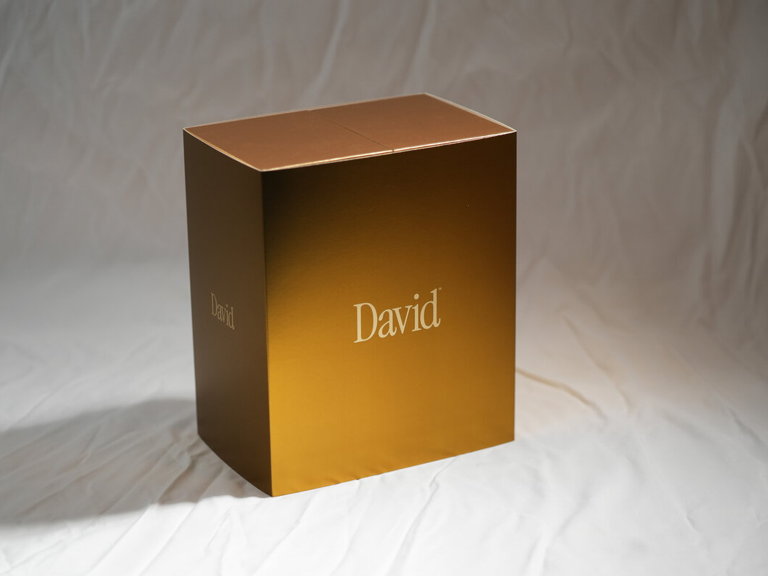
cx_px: 336
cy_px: 290
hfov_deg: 23.8
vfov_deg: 18.0
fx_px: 1819
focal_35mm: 82
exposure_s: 1/5000
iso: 800
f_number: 2.8
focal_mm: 75
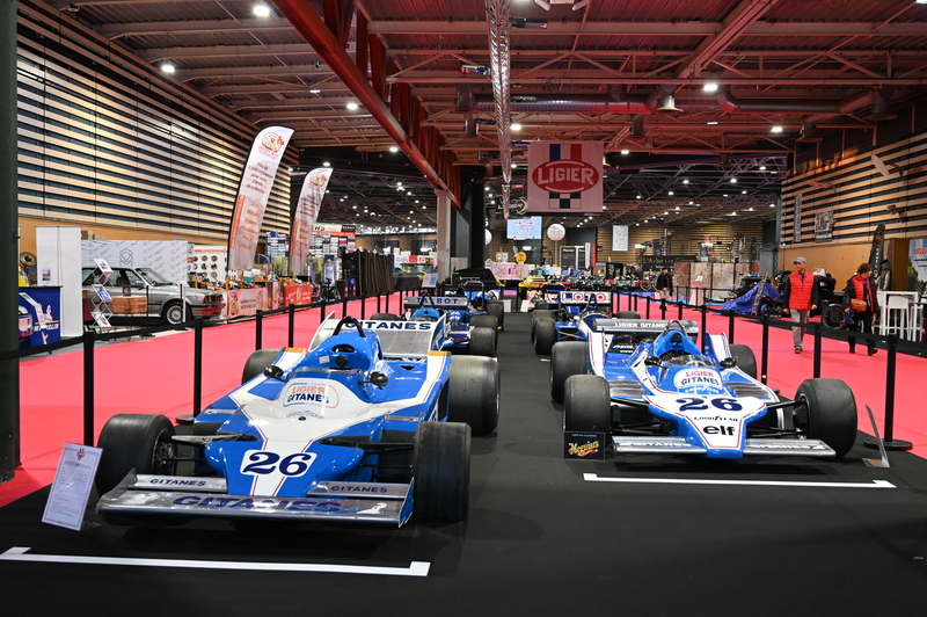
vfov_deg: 36.8
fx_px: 926
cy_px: 308
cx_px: 464
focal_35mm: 36
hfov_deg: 53.2
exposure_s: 1/100
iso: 3200
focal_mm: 36
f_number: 4
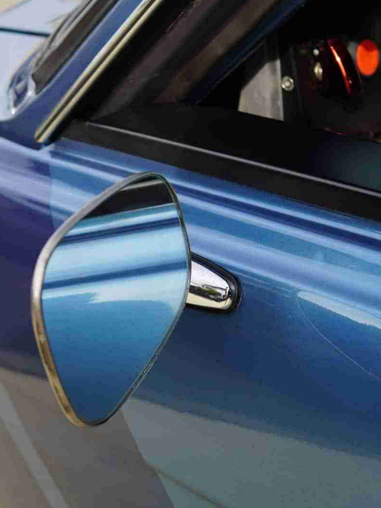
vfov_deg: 29.4
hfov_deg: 22.1
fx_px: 969
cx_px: 98
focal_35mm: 66
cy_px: 255
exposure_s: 1/200
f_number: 4
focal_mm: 30
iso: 100
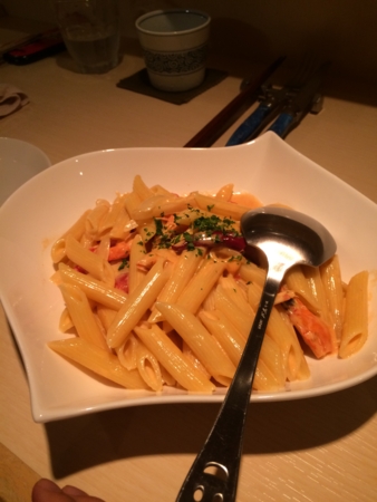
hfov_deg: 48.3
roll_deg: +7.3
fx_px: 421
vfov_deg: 61.6
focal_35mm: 29
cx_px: 188
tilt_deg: -44.8
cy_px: 251
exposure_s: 1/33
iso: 80
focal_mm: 4.15
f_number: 2.2
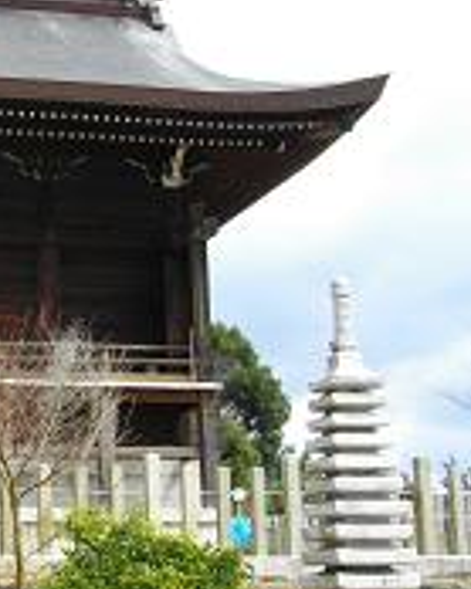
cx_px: -144
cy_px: 267
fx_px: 1221
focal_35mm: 70
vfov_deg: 27.1
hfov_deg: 20.0
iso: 100
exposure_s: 1/160
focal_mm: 5.7
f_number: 5.5
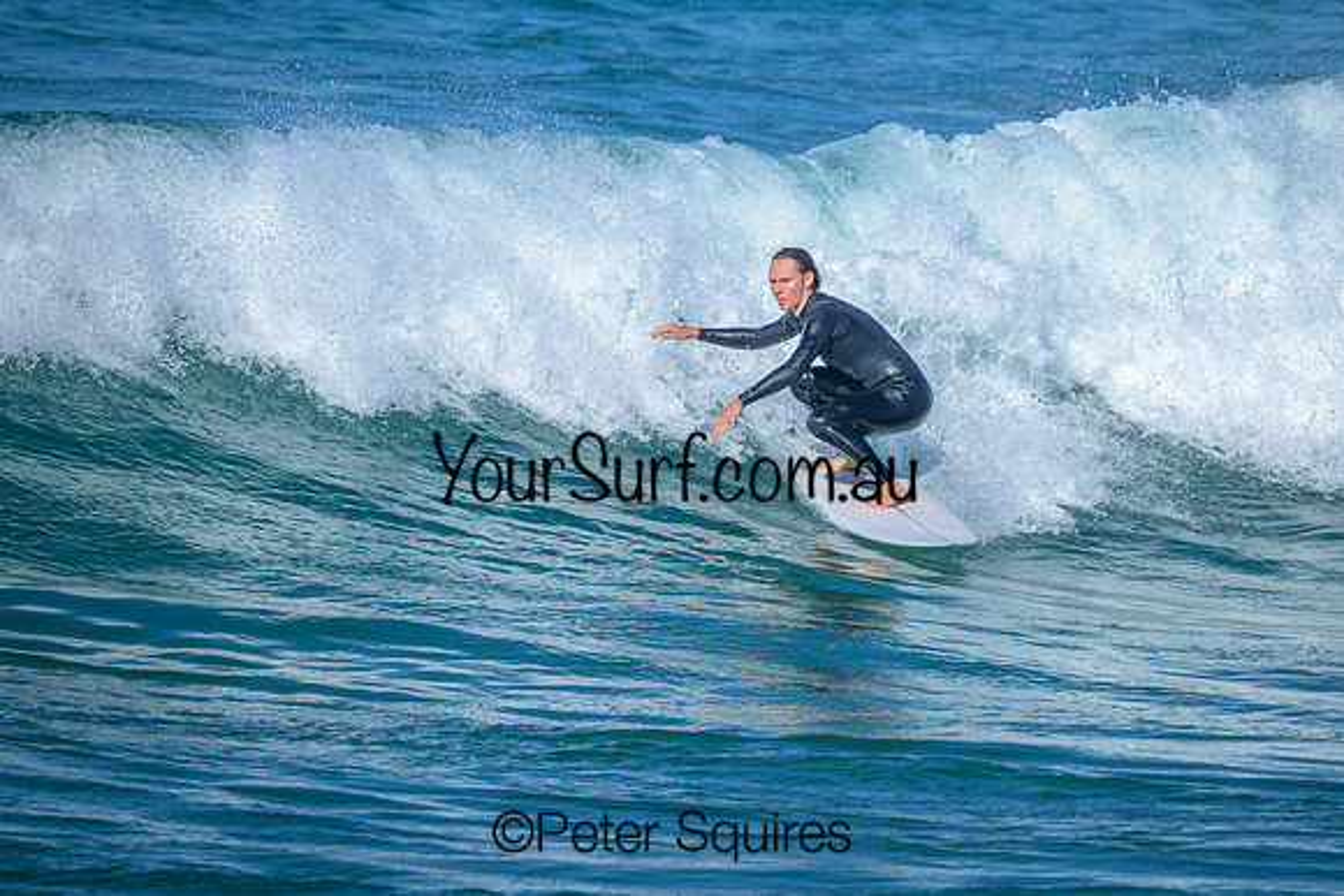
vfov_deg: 1.5
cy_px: 399
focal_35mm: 929
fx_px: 34703
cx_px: 753
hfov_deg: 2.2
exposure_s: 1/2000
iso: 400
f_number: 10
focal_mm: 800
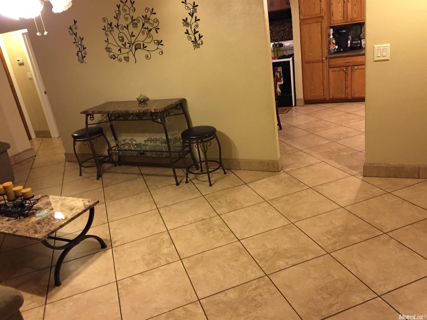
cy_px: 160
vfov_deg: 48.2
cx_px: 214
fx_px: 358
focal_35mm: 29
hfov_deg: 61.7
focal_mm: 4.15
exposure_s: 1/17
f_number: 2.2
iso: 250
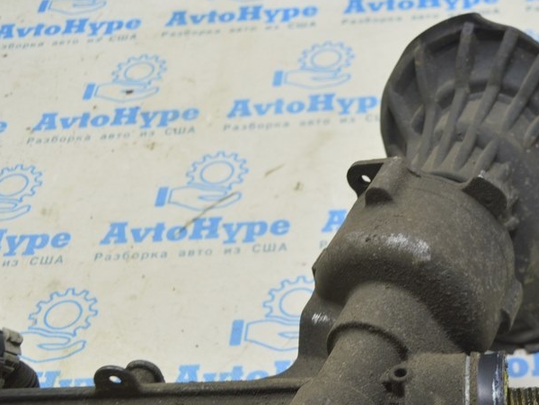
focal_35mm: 64
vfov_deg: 22.8
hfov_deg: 29.7
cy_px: 279
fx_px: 997
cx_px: 412
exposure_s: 1/20
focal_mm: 26
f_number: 5.6
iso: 400
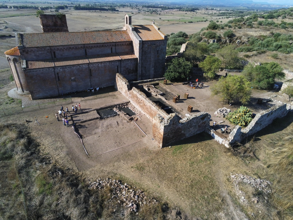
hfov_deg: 73.9
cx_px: 146
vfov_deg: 58.9
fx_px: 195
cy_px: 110
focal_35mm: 23
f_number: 2.4
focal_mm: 4
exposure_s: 1/1923
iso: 168
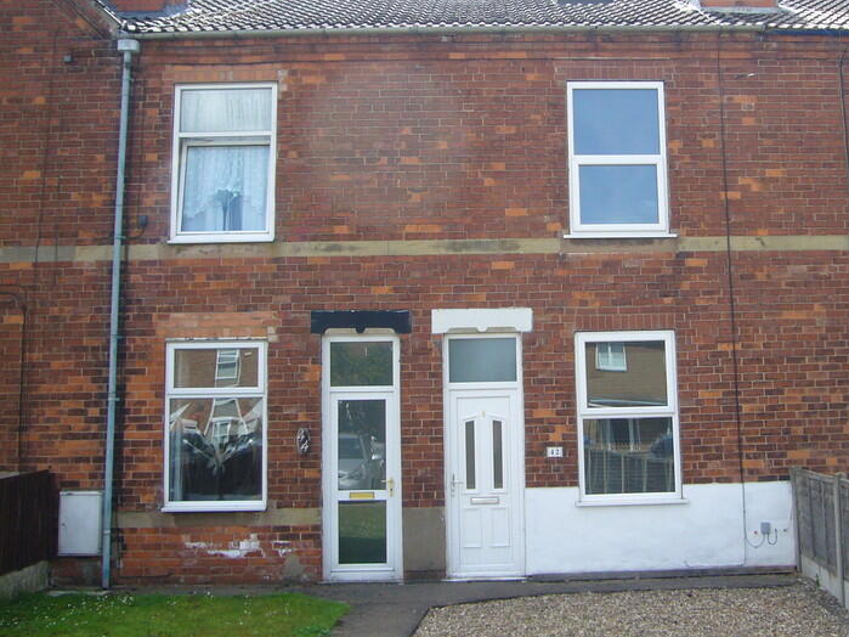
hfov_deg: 45.4
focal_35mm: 41
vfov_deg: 35.1
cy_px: 284
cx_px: 525
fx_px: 1005
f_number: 5.6
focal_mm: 4.6
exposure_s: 1/160
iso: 80
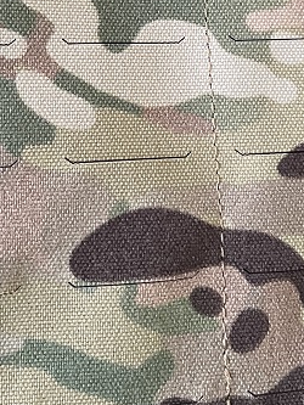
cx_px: 93
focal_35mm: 63
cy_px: 25
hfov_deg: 23.2
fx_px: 737
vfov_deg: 29.2
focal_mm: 4.2
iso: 500
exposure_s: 1/48
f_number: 1.6
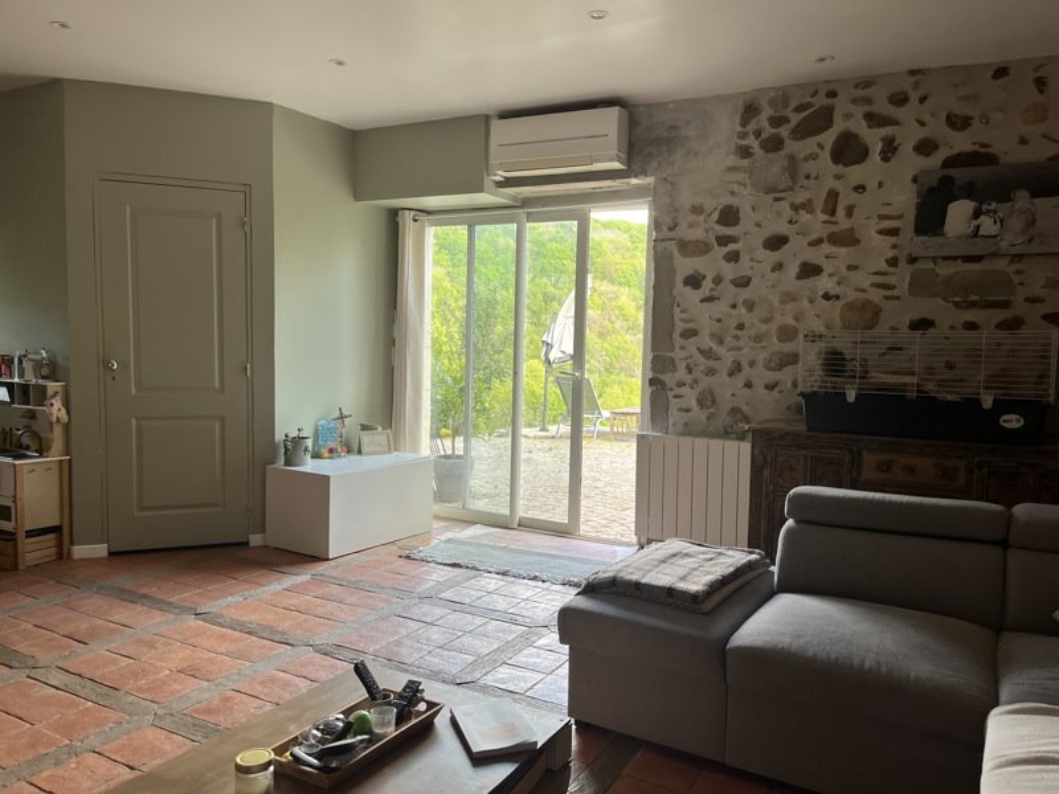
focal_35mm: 26
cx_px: 530
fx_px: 795
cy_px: 397
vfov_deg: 53.1
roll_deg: -0.2
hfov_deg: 67.3
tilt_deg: -4.4
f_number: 1.6
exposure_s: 1/121
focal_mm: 5.1
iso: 100
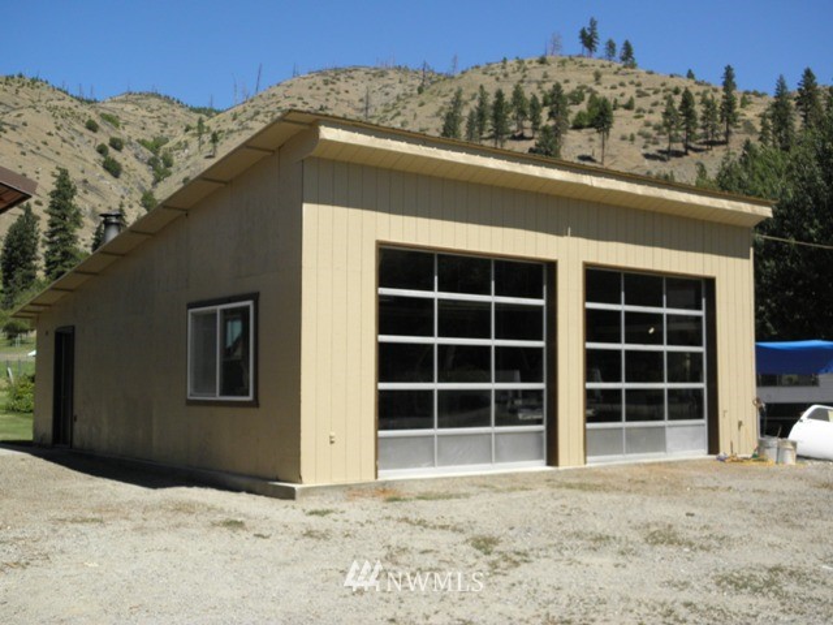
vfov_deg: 36.8
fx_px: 938
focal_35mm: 39
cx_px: 416
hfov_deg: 47.9
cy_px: 312
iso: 125
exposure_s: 1/250
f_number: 7.6
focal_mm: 7.1
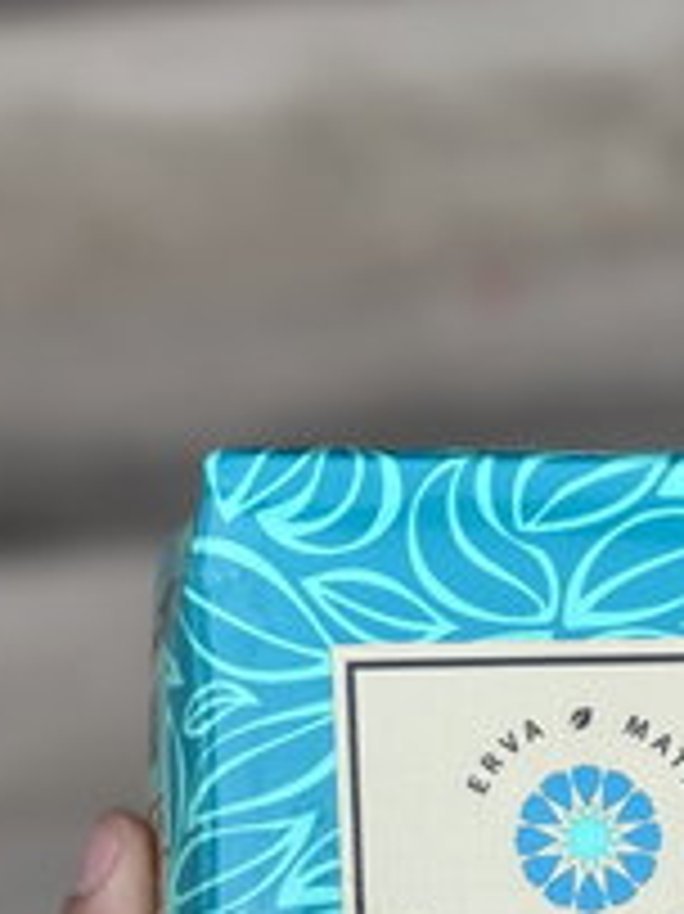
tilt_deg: -41.0
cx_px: 472
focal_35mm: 126
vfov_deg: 15.0
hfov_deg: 11.7
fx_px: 3323
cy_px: 1159
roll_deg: -1.3
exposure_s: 1/121
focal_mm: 6.76
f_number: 1.78
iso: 50
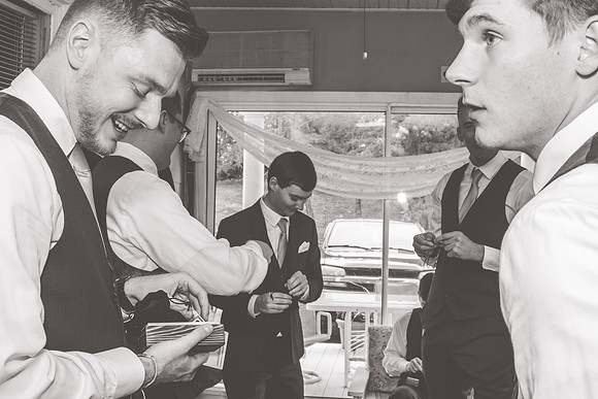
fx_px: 698
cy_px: 200
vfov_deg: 31.9
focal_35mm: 42
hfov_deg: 46.4
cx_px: 299
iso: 1250
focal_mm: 28
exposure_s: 1/125
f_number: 10
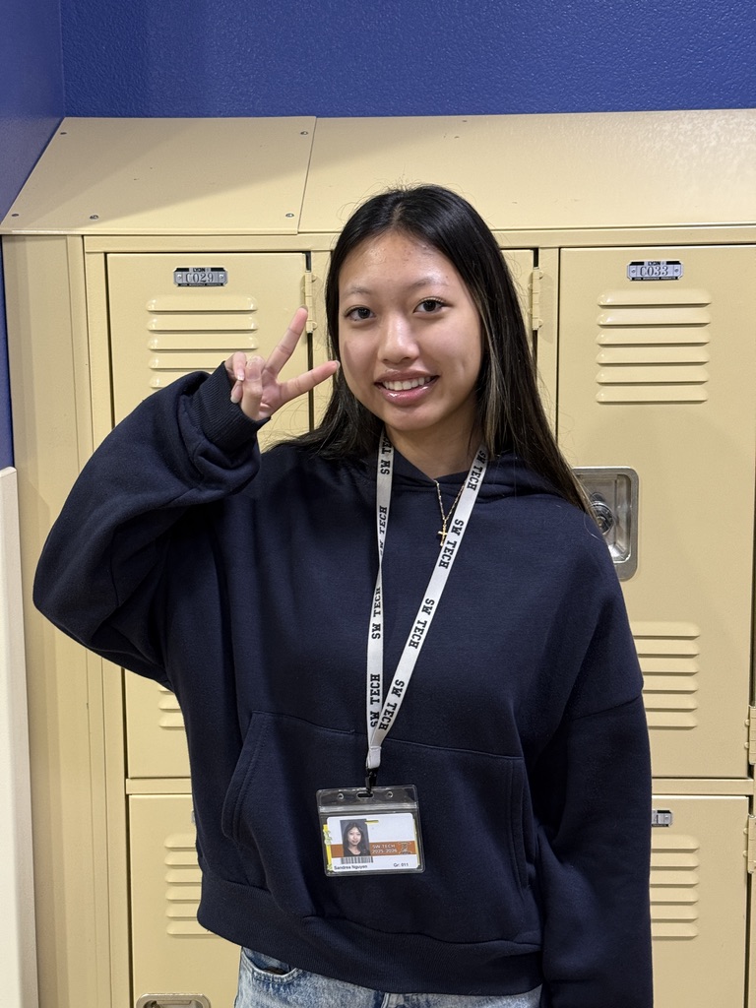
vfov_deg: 39.7
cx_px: 378
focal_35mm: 48
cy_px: 504
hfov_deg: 30.3
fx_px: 1398
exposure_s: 1/60
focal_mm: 6.76
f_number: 1.78
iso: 250
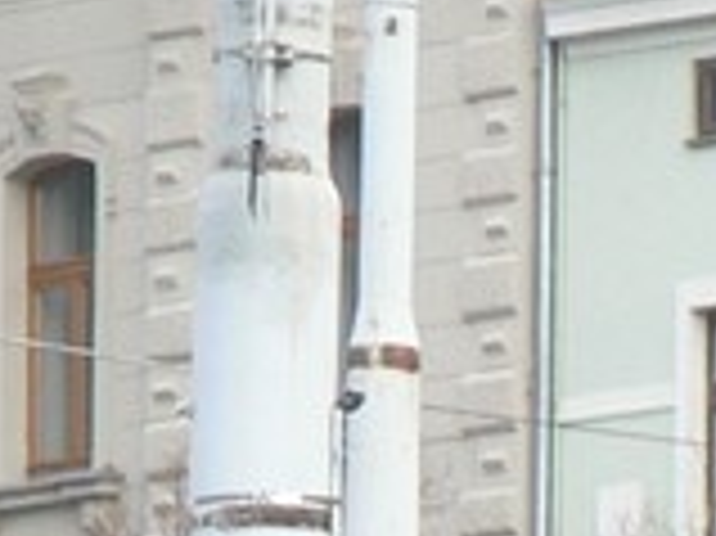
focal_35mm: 1161
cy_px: 1484
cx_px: 1540
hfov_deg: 1.7
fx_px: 23996
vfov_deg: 1.3
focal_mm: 34.2
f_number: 3.3
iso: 160
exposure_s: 1/500
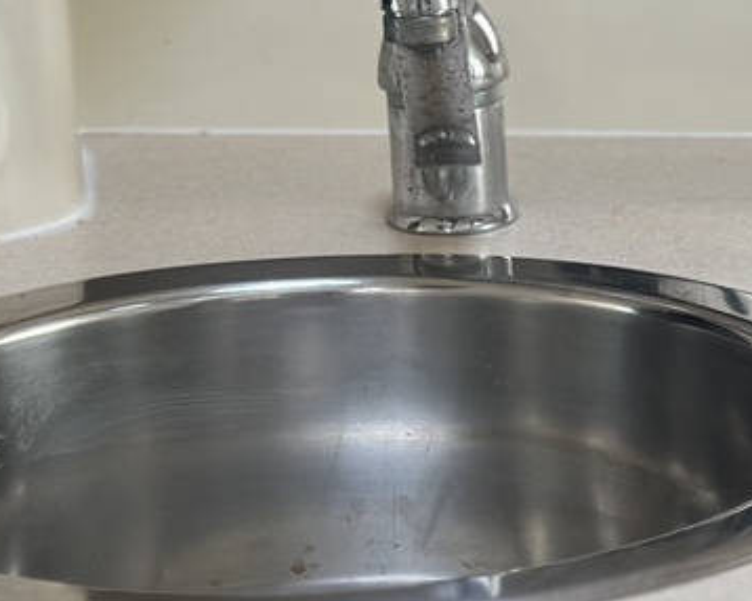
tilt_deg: -17.0
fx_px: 3492
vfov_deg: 9.8
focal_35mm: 157
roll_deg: +0.9
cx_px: 1080
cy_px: 288
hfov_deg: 11.8
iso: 125
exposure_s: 1/77
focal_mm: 6.86
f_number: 1.78
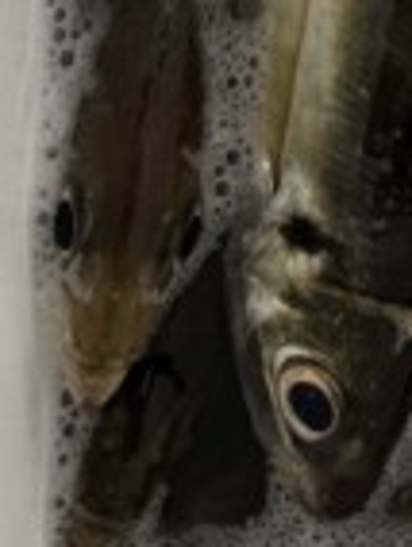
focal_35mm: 135
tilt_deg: -85.2
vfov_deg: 12.0
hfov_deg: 10.0
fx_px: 2136
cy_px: -740
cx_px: 878
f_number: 1.78
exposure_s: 1/443
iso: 80
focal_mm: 6.76
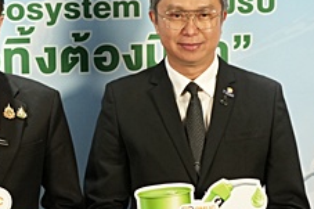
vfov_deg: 9.7
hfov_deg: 14.3
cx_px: -19
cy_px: 85
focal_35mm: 141
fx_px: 1229
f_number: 5.6
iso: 2500
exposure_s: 1/160
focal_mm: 40
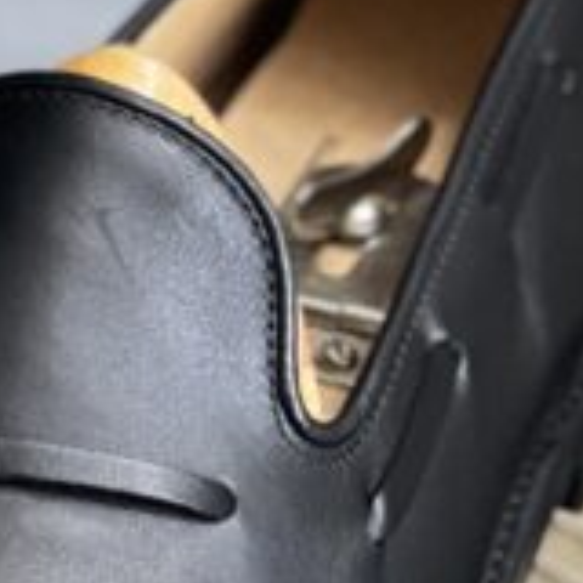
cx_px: -270
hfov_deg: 6.1
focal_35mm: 283
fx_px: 5392
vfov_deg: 6.2
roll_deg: -3.1
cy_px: -22
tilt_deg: -17.6
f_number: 2.2
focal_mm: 7.5
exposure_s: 1/70
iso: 250
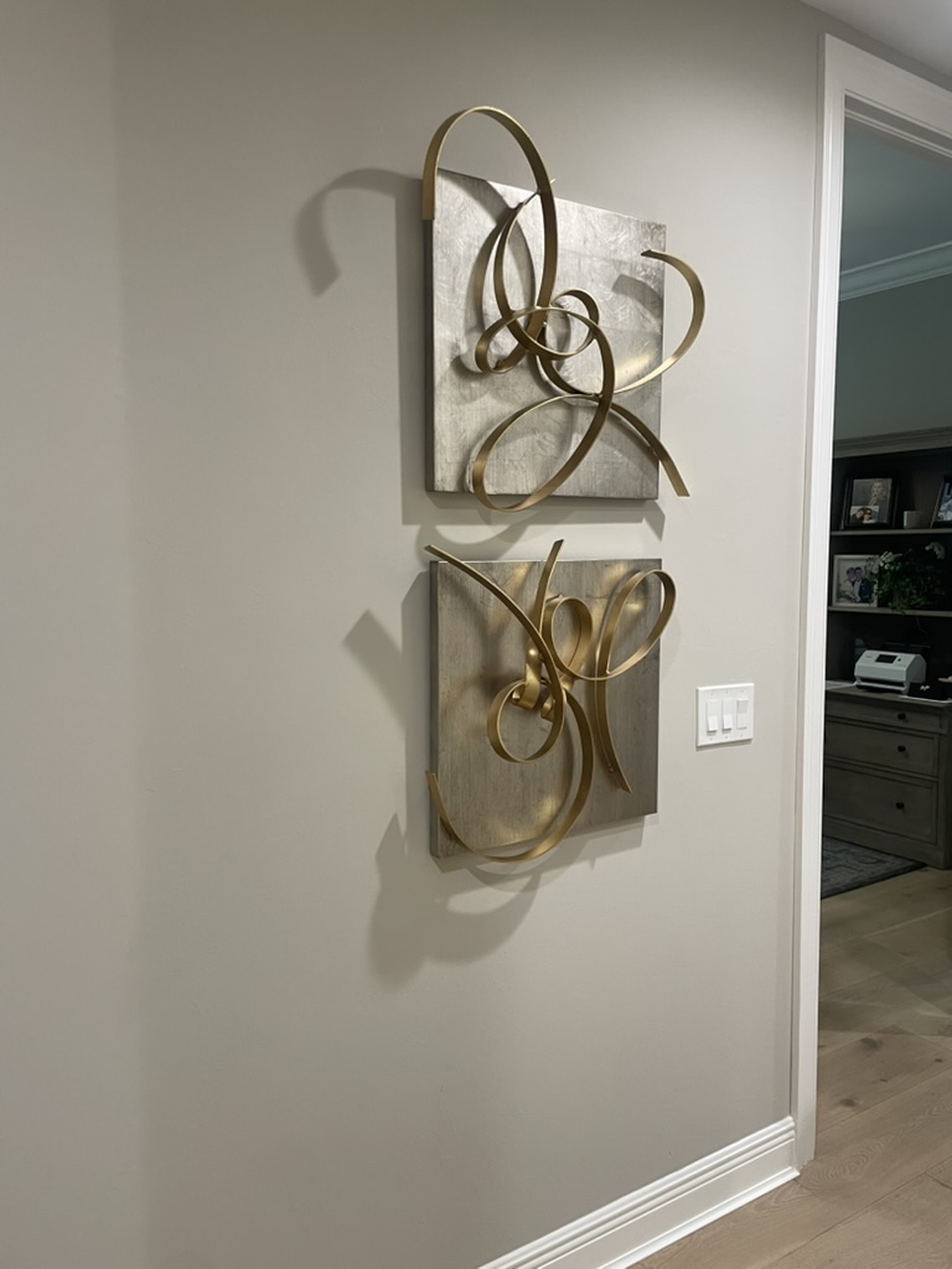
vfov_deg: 67.3
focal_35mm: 26
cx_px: 476
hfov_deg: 53.1
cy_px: 634
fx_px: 953
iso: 100
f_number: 1.6
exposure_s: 1/60
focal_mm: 4.2
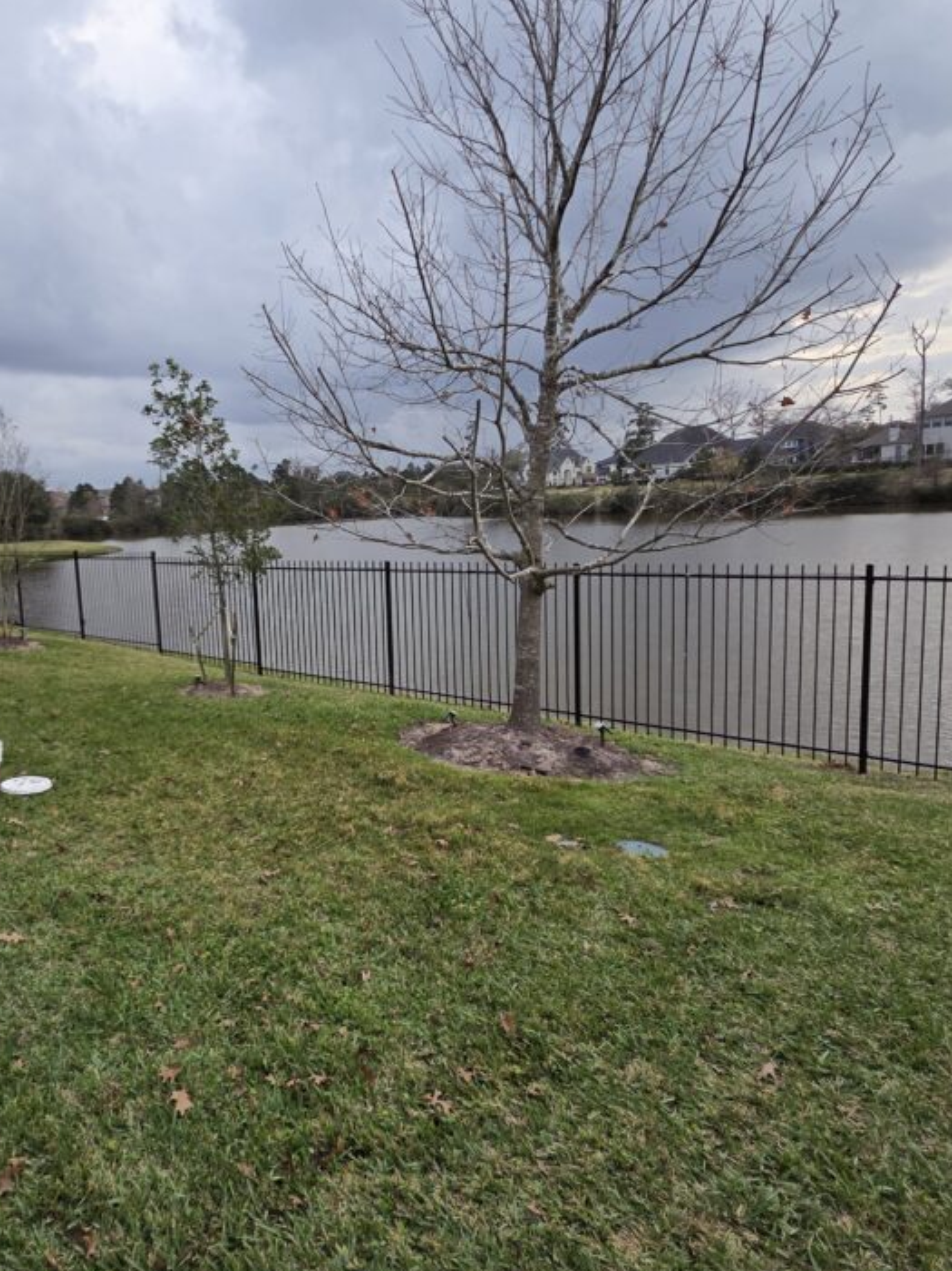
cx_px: 261
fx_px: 697
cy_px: 602
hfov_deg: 65.3
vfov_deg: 84.6
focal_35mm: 19
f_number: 2.2
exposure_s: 1/359
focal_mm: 2.2
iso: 100
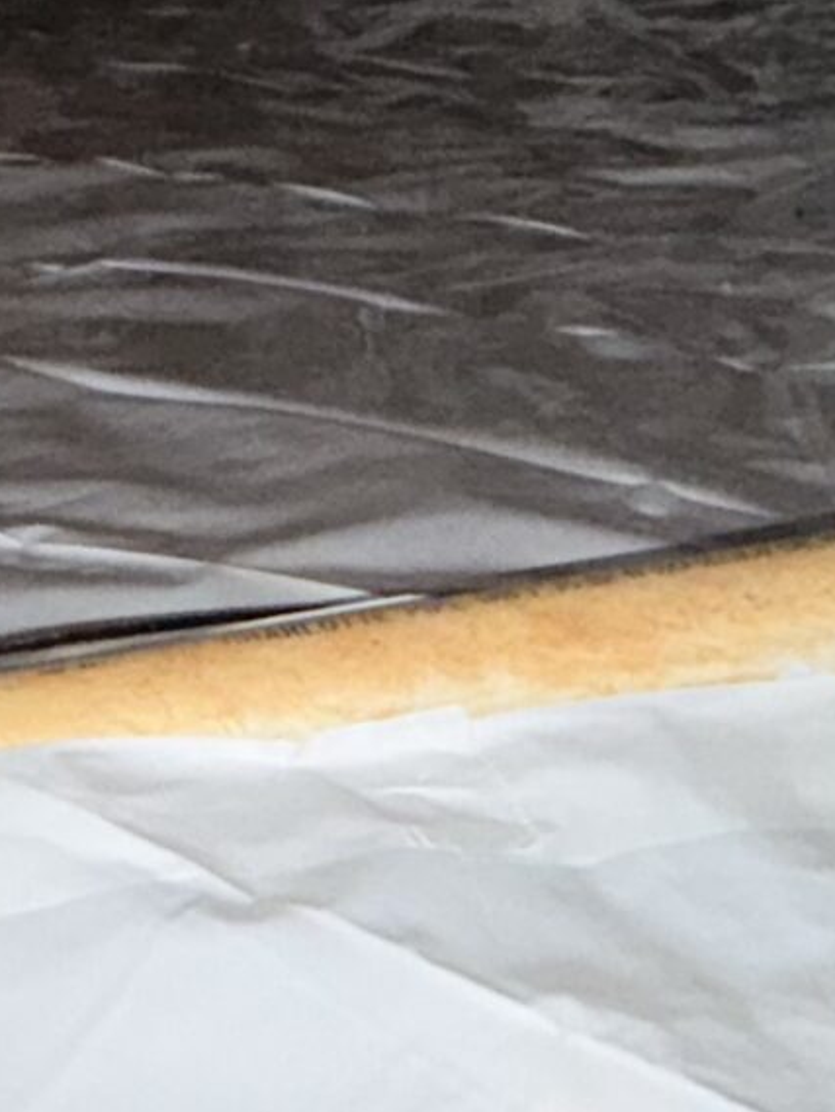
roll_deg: +0.2
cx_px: 258
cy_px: 270
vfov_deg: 30.2
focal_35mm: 63
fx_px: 2025
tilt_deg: -14.9
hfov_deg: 23.2
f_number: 2.2
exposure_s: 1/58
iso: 250
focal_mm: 2.22
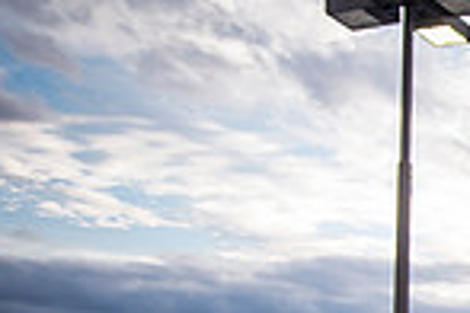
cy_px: 363
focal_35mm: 75
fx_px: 979
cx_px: 809
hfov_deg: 20.5
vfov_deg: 17.4
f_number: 5
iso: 250
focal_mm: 19
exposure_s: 1/100
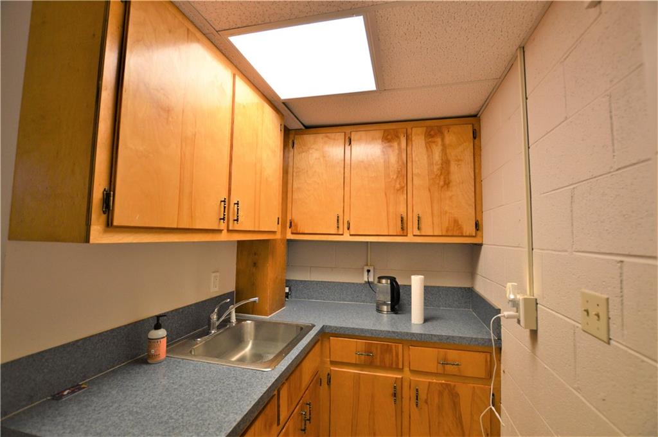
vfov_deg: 77.2
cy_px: 218
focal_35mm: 15
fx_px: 274
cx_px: 329
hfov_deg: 100.5
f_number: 4.5
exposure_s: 1/80
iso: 400
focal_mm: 10
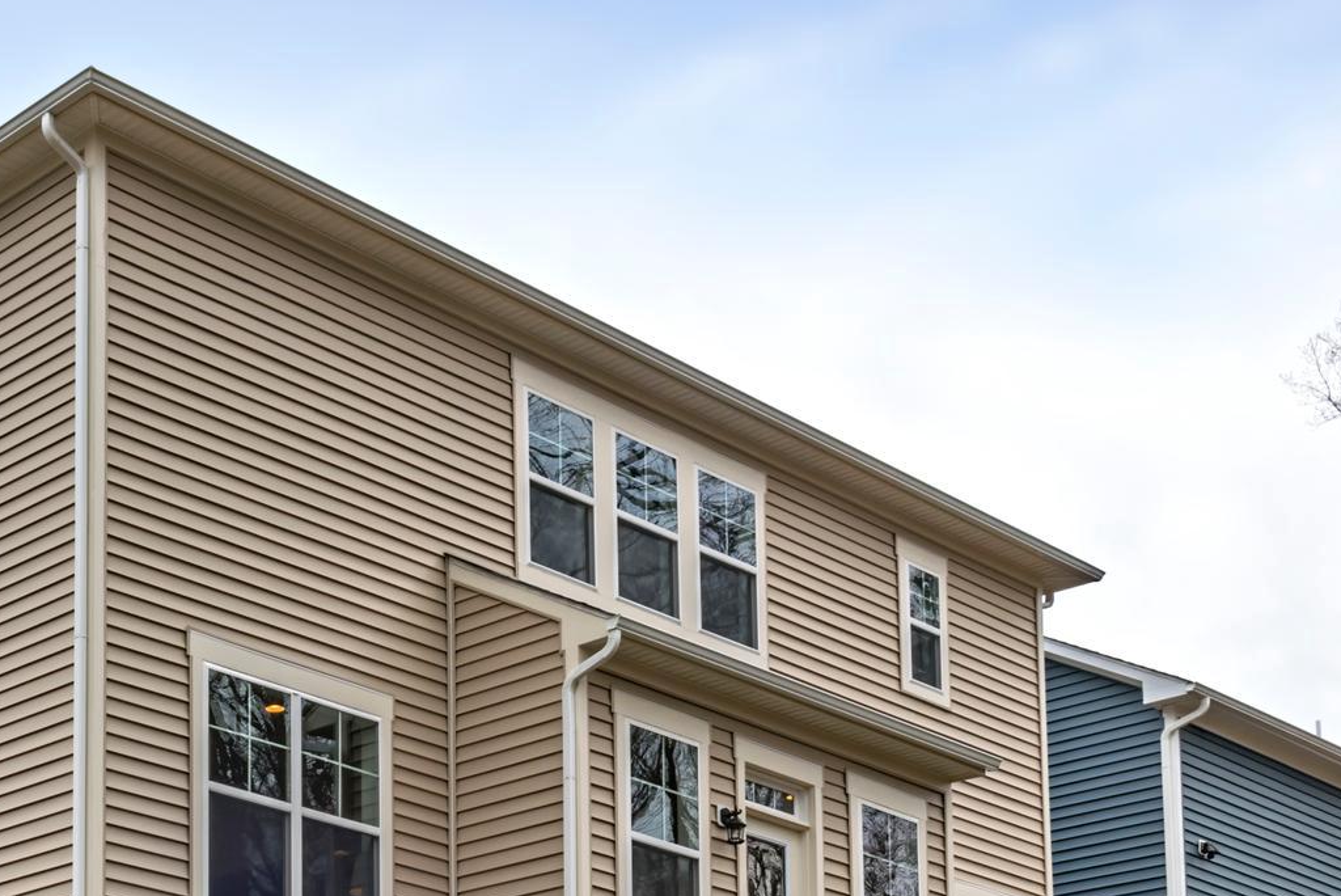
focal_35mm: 44
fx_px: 1640
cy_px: 853
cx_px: 215
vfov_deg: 29.0
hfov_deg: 41.9
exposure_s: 1/60
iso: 100
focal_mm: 22
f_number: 16
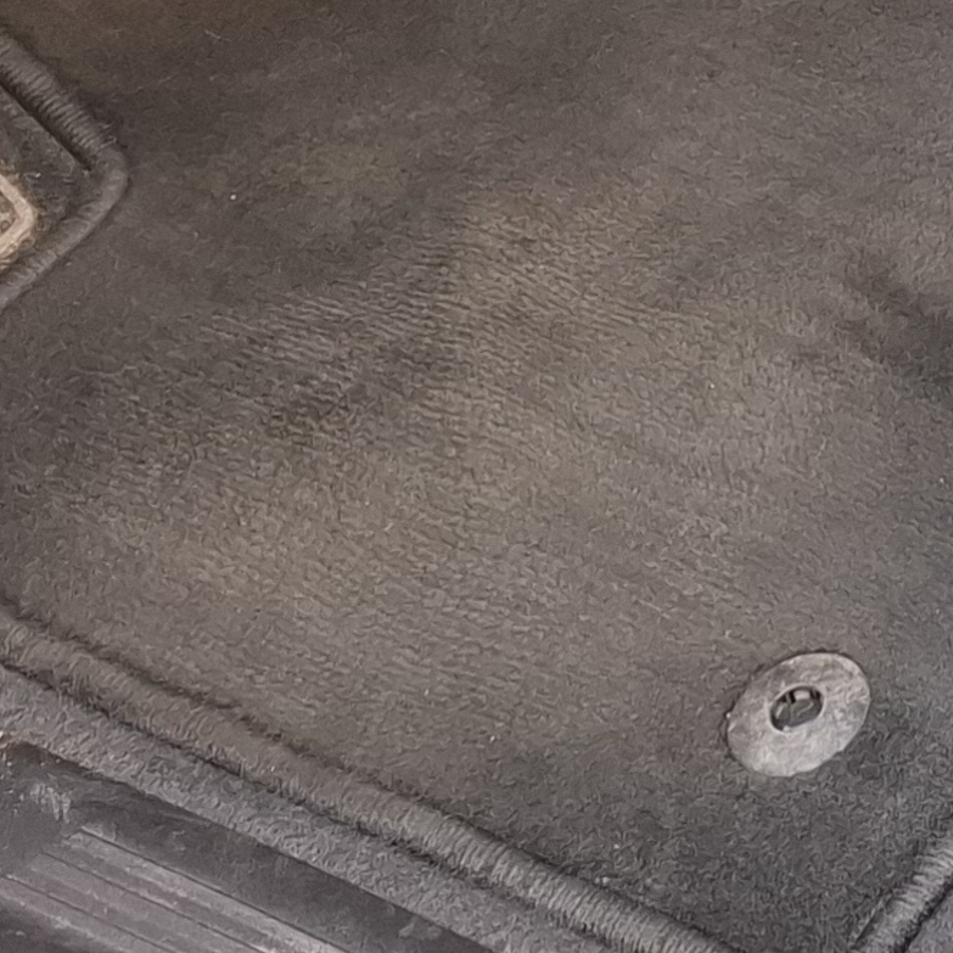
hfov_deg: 11.4
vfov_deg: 12.1
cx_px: 2361
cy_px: -1086
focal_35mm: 125
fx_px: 3893
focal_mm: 5.54
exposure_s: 1/100
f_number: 1.8
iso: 160
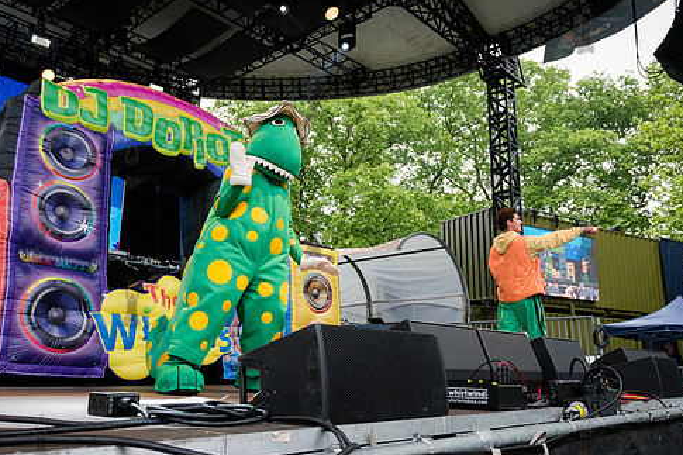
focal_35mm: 31
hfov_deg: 60.2
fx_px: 588
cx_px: 313
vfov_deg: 42.3
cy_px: 233
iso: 2000
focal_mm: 24
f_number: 4.5
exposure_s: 1/640
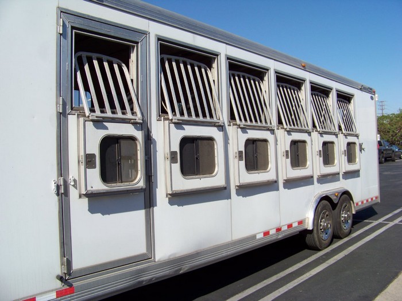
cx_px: 201
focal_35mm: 36
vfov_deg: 39.7
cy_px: 150
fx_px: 418
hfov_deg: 51.4
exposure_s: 1/800
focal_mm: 5.85
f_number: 4
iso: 72
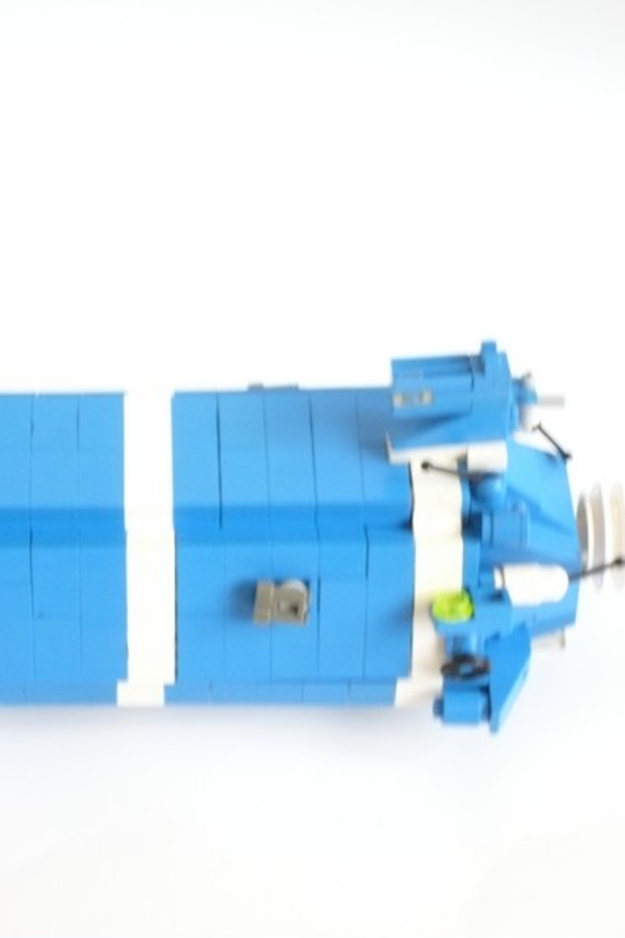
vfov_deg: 18.6
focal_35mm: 110
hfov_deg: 12.4
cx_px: 304
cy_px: 471
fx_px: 2866
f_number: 5
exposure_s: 1/8
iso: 320
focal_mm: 17.4
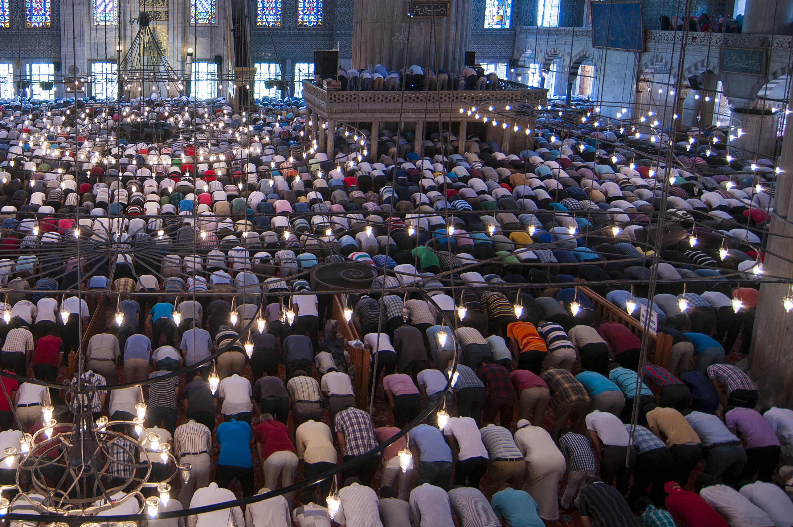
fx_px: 660
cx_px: 180
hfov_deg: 58.1
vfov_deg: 42.1
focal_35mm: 30
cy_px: 130
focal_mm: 12
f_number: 4
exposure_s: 1/10
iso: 200
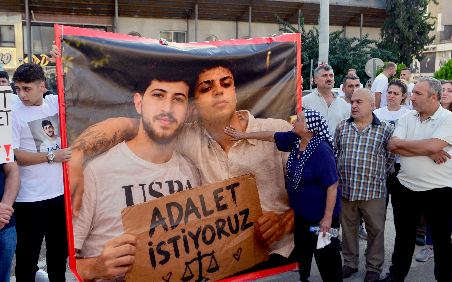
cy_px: 151
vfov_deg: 32.8
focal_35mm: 39
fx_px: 480
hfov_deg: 50.4
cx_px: 225
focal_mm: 38
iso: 800
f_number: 5.6
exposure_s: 1/800
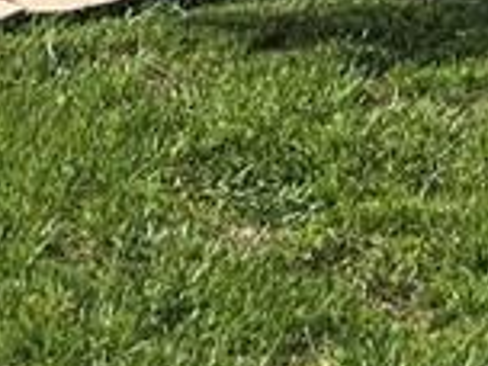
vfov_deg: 6.7
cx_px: 645
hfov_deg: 9.9
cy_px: -819
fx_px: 2749
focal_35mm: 195
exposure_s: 1/1570
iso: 25
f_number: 2.2
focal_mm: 4.15
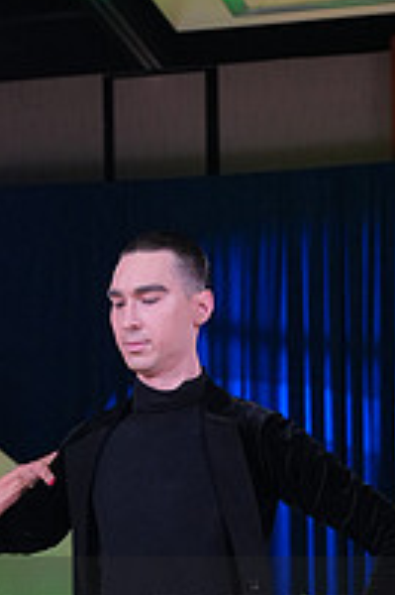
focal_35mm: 151
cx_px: 1
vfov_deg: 13.3
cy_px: 657
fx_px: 2489
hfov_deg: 9.0
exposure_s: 1/250
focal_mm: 52
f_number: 5.6
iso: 2000
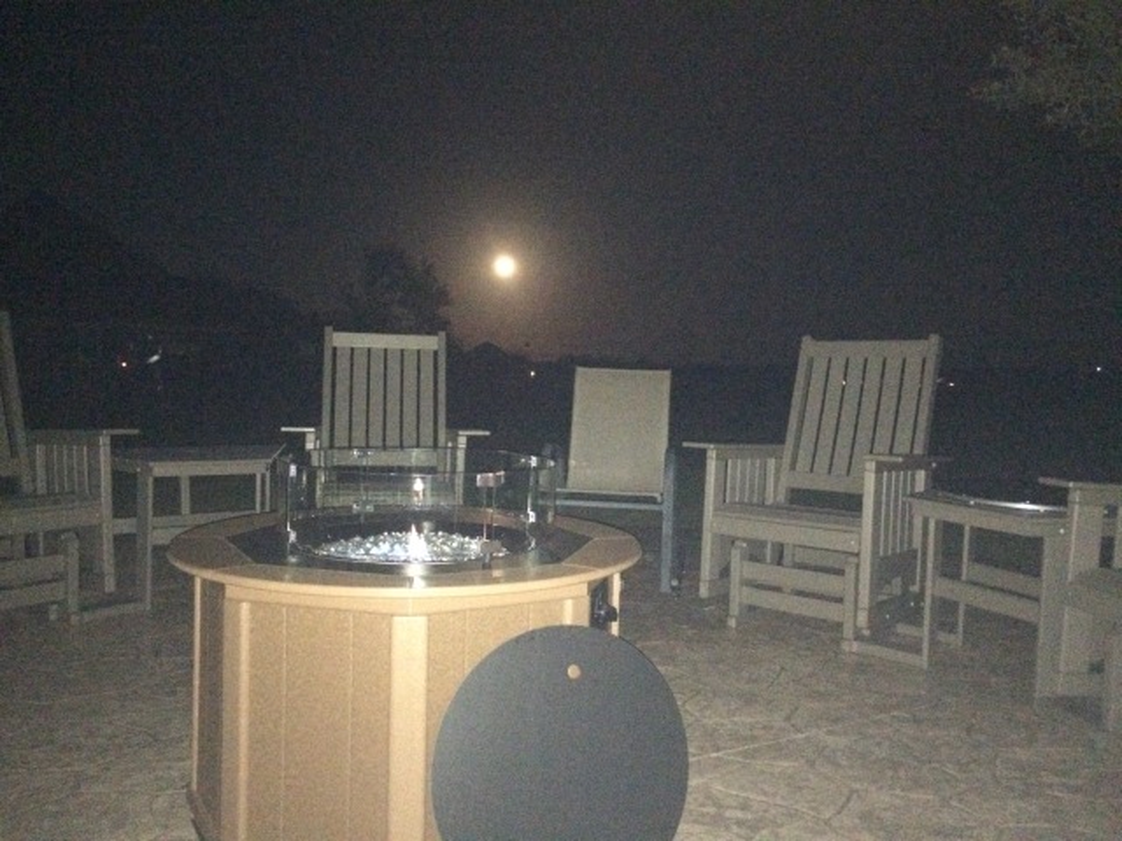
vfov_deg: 48.2
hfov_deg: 61.7
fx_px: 940
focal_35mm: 29
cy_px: 420
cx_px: 561
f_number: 2.2
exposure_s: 1/16
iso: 2000
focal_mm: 4.15
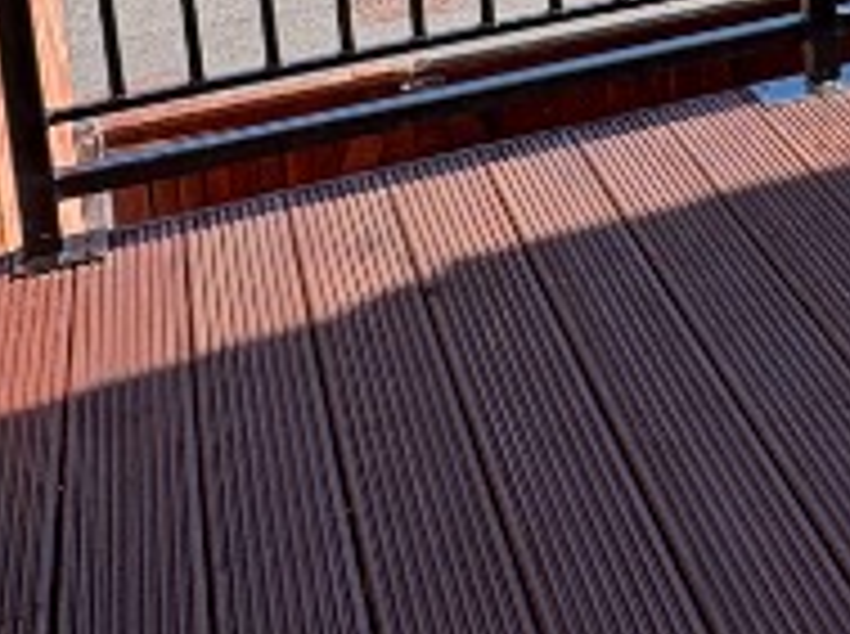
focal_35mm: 76
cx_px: 1007
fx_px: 1863
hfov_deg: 23.6
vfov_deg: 17.1
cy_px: -369
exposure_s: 1/944
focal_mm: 2.22
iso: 50
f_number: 2.2
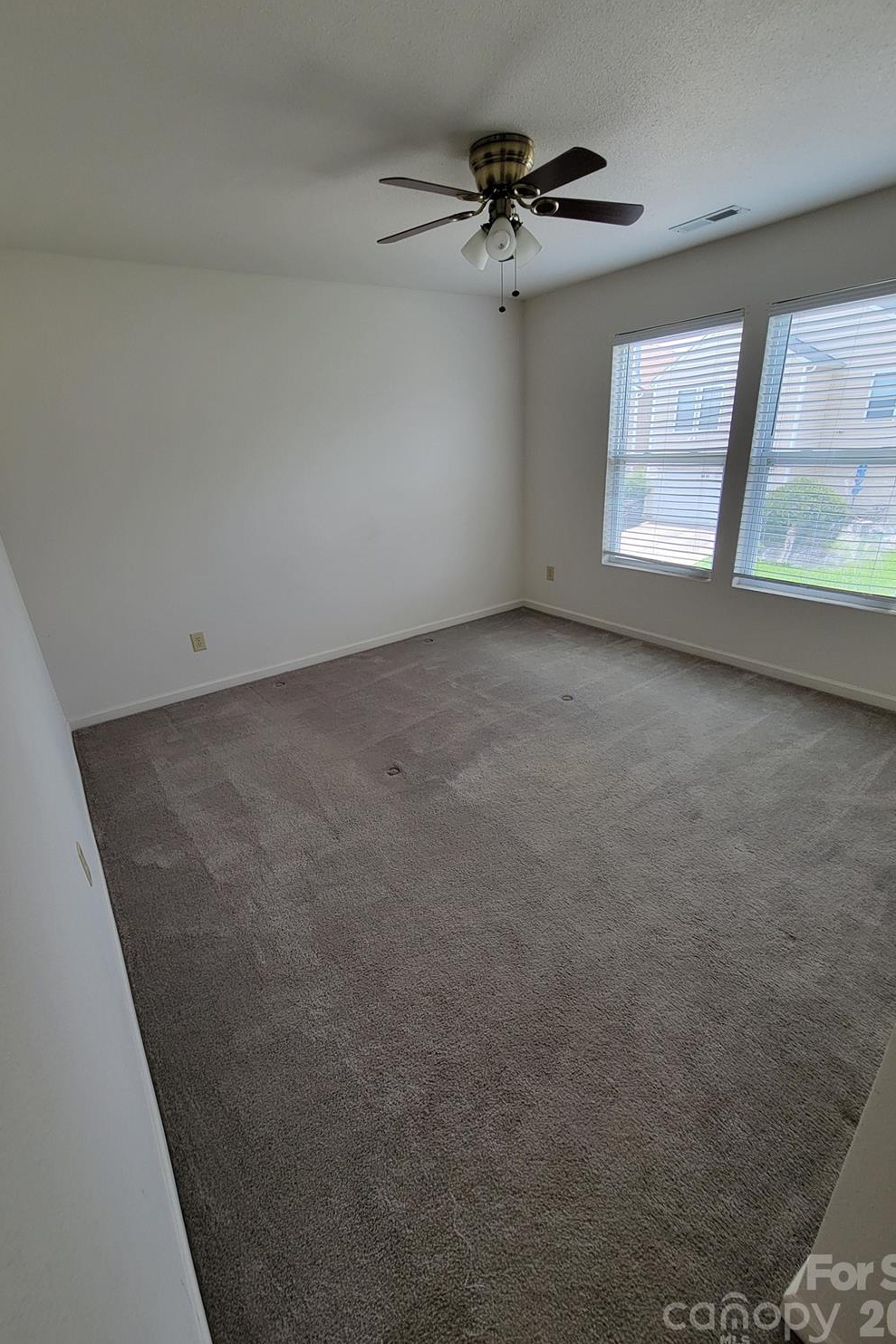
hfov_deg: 81.2
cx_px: 448
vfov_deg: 104.2
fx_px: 523
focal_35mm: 14
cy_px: 659
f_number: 2.2
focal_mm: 2.2
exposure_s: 1/120
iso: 80
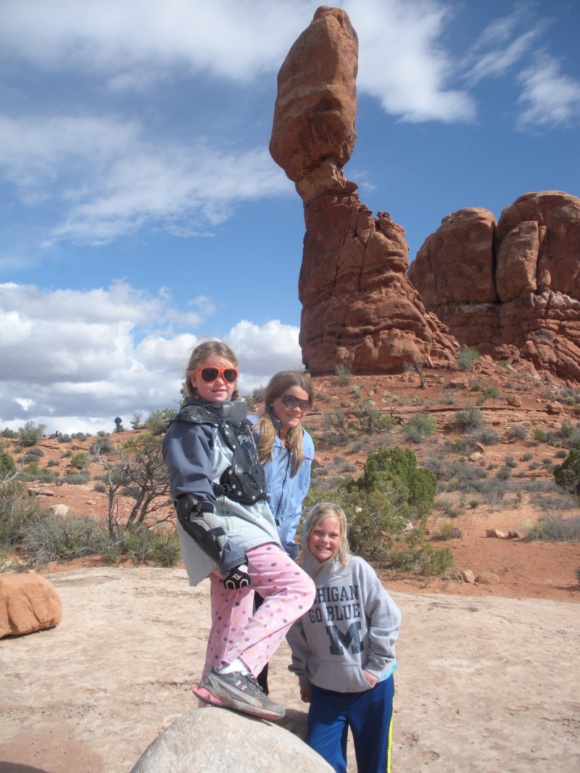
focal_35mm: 36
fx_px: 804
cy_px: 386
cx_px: 290
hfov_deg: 39.7
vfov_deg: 51.3
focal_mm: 6.3
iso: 64
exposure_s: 1/805
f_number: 3.5
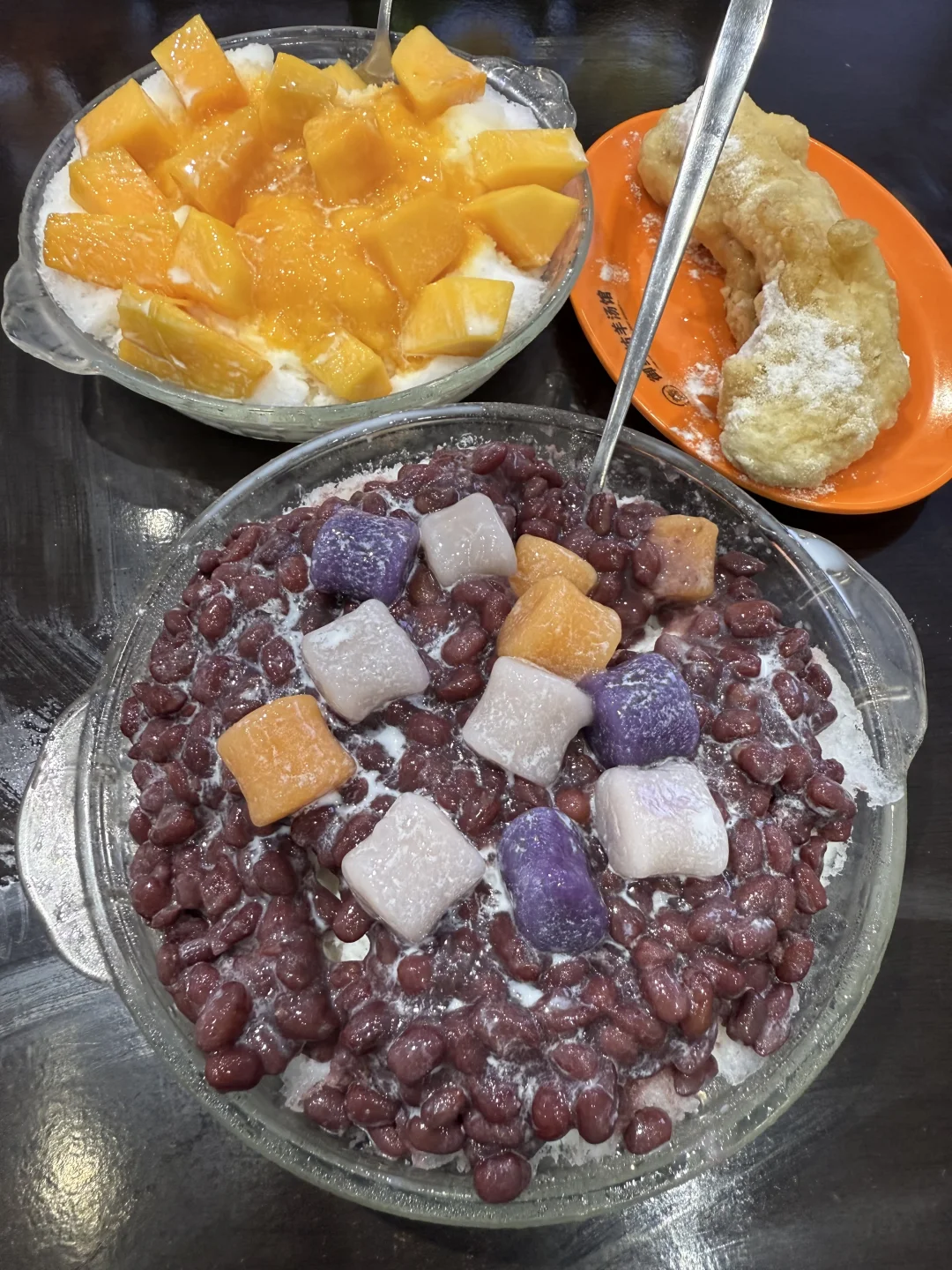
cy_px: 635
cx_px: 476
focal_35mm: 25
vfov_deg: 69.4
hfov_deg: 54.9
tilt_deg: -61.0
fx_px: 917
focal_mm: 2.22
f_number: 2.2
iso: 200
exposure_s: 1/100
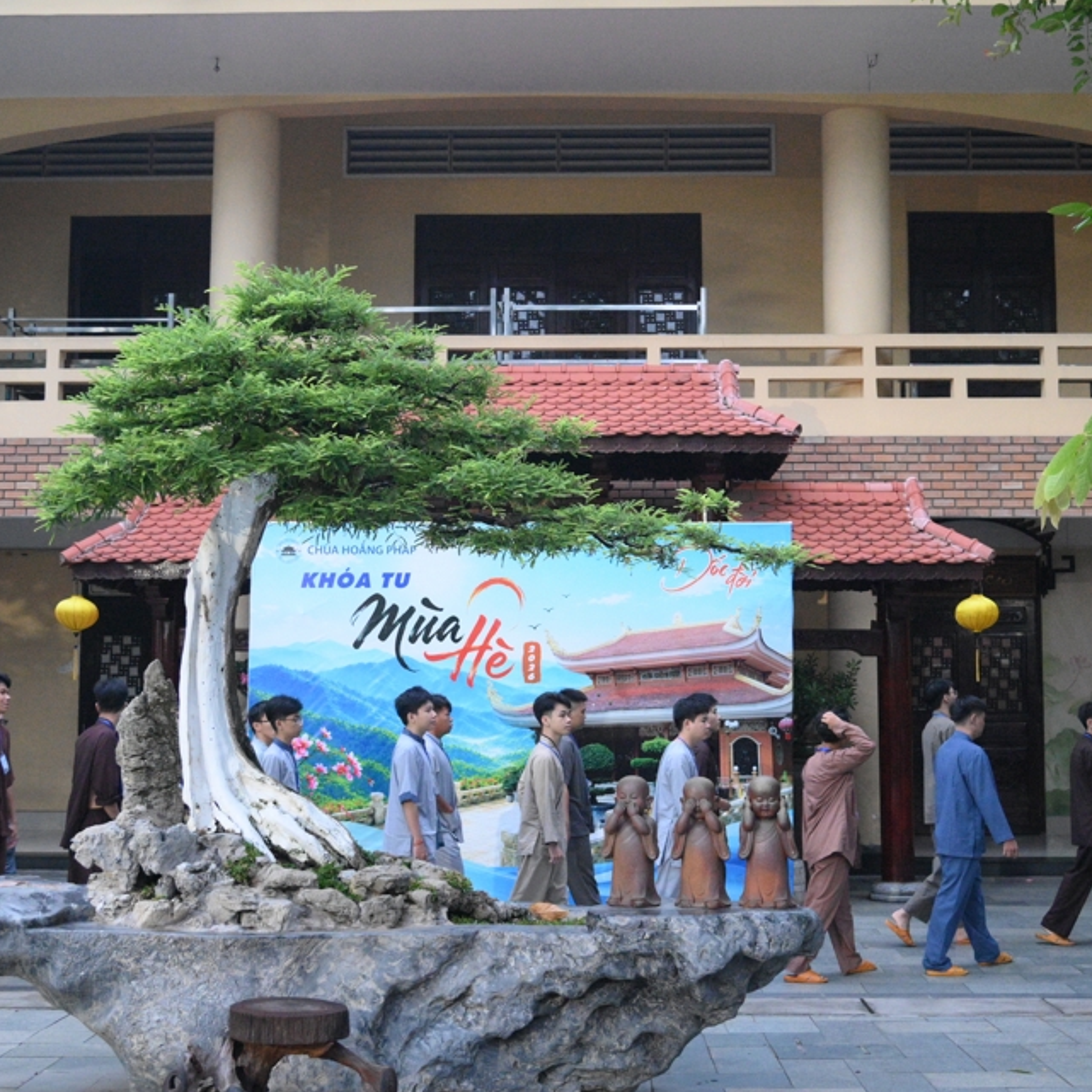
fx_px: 1570
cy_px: 552
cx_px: 590
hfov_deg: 38.3
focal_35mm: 44
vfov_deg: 38.3
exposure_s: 1/100
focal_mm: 34
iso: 12800
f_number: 4
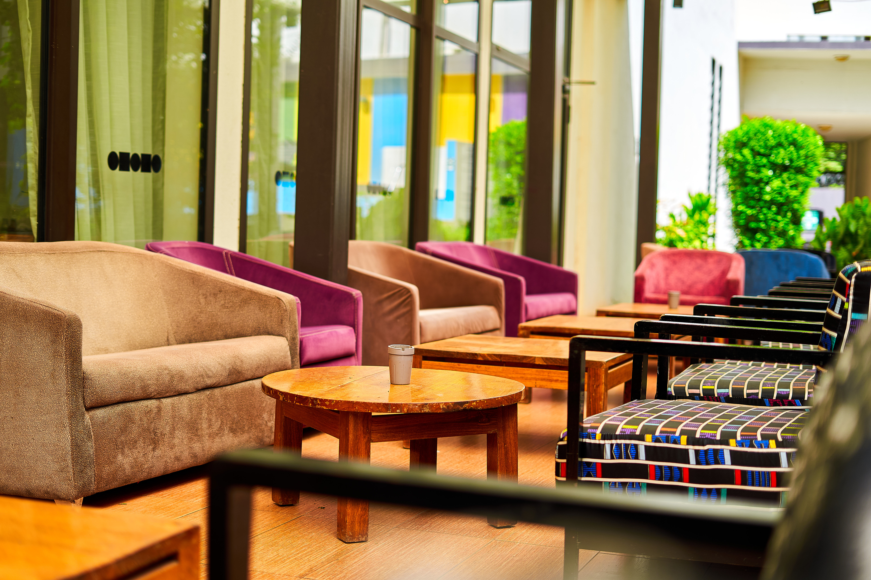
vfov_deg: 27.0
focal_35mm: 50
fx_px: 1210
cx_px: 436
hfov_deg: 39.6
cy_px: 290
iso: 100
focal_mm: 50
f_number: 2.2
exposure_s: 1/640
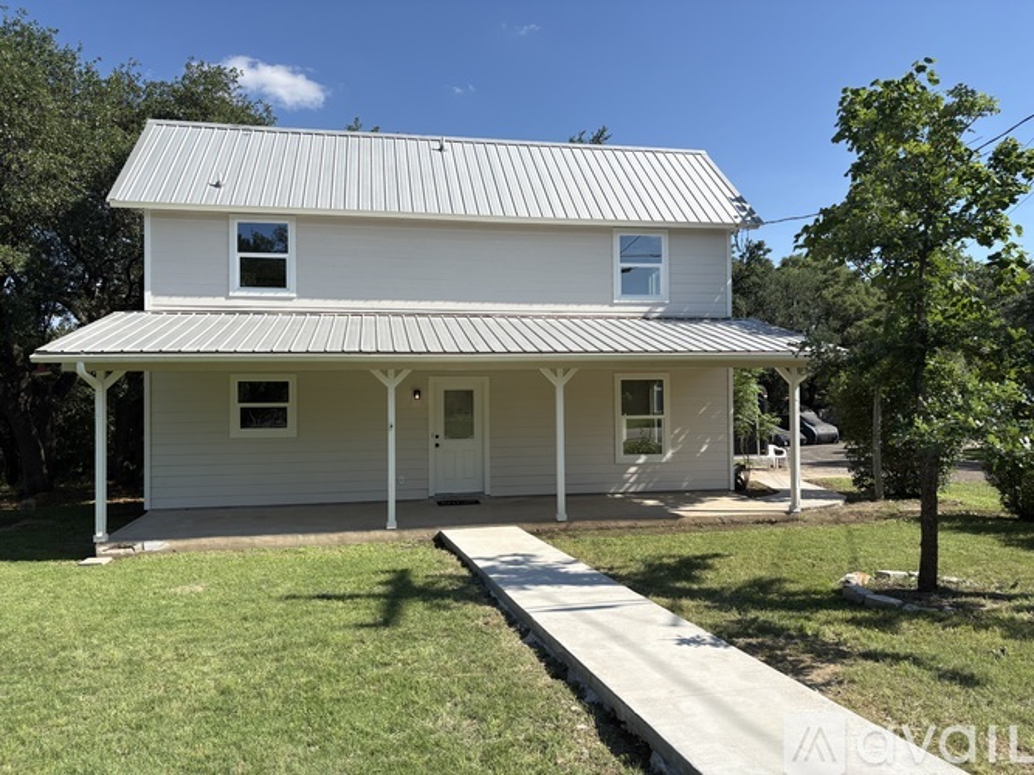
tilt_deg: +2.1
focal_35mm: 26
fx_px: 776
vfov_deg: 53.0
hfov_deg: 67.3
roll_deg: +0.8
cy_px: 388
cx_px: 517
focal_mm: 5.96
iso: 50
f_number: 1.6
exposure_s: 1/3125
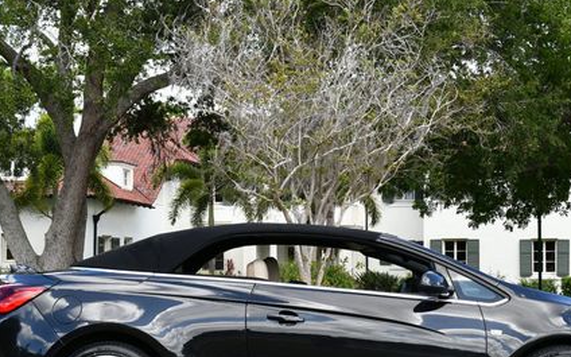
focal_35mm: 80
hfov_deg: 25.8
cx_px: 333
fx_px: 1245
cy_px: 218
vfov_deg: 16.3
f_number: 5.6
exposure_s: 1/250
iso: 200
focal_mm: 26
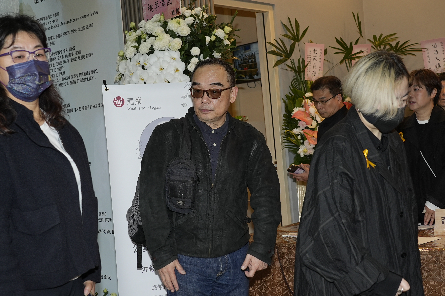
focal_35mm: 51
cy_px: 148
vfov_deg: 26.5
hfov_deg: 38.9
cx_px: 222
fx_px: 630
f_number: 5
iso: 500
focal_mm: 34
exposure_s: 1/200
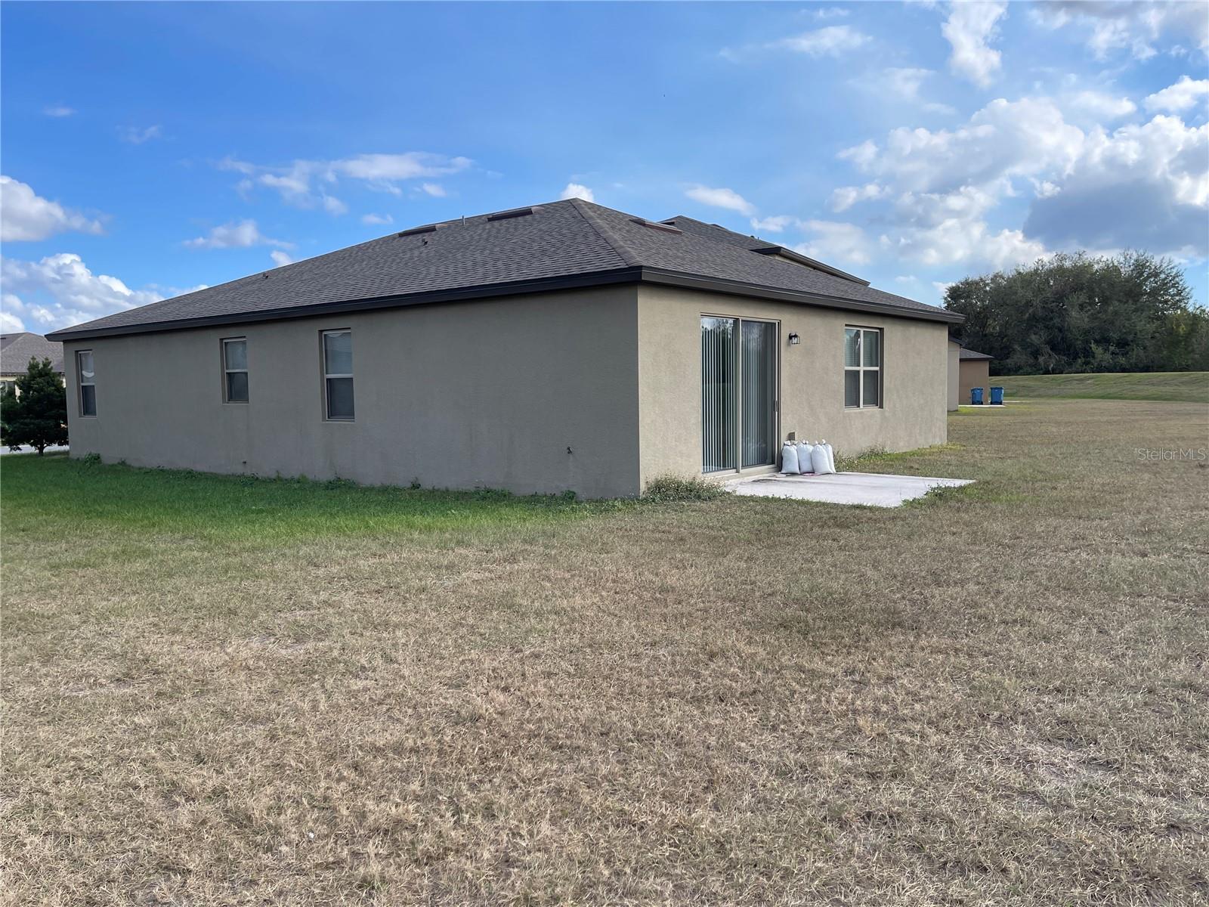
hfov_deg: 69.4
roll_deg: +1.5
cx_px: 604
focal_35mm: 25
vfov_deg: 54.9
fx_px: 873
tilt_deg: -5.0
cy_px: 454
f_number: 1.6
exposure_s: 1/2165
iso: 32
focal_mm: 5.1
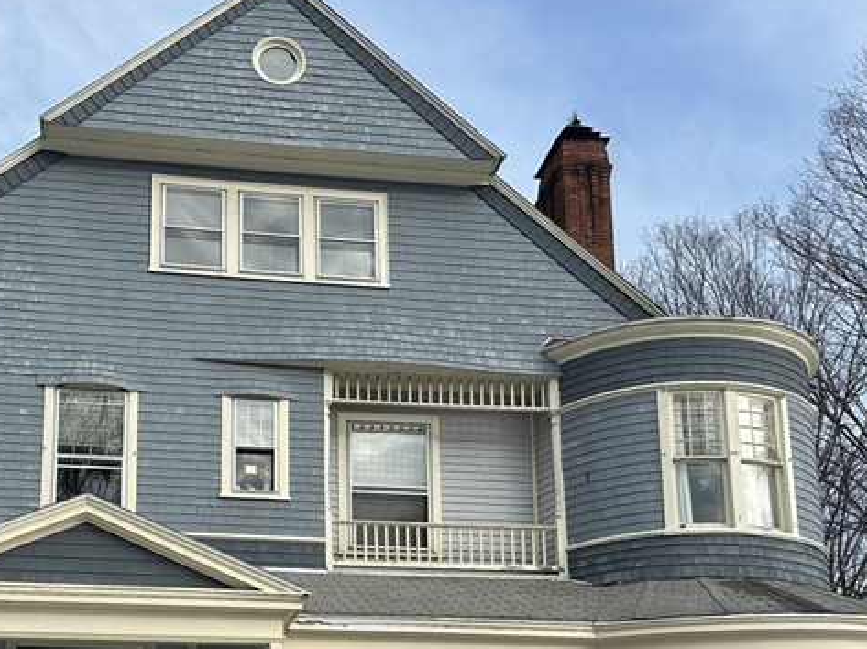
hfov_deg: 36.4
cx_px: 269
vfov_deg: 27.1
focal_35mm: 52
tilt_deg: +14.1
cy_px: 566
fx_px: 1301
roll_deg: +0.7
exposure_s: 1/3472
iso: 80
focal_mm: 6.86
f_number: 1.78
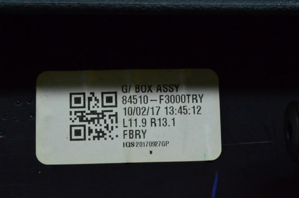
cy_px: 99
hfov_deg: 24.6
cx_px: 150
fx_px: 684
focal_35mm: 82
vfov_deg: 16.5
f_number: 36
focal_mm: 55
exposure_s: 1/25
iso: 6400
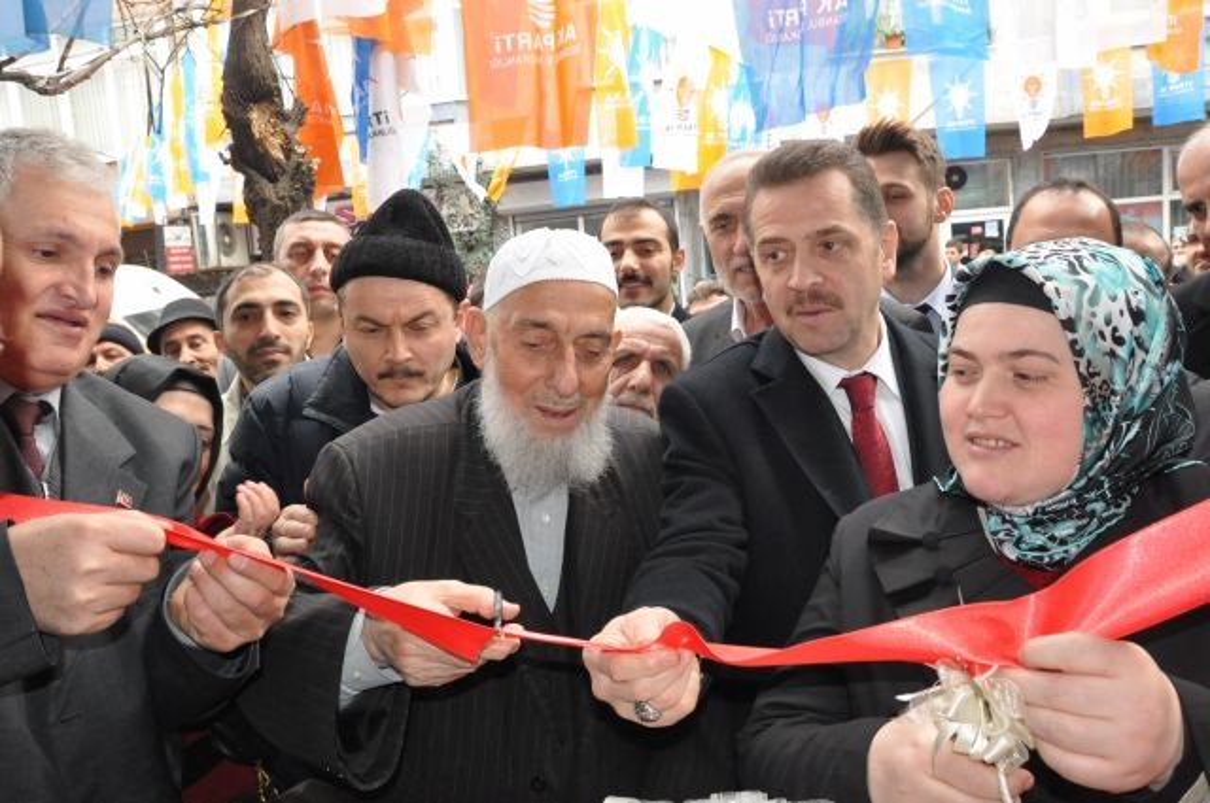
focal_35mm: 27
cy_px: 402
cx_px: 605
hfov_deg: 67.4
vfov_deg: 47.8
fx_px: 906
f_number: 8
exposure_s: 1/200
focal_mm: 18
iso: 2000
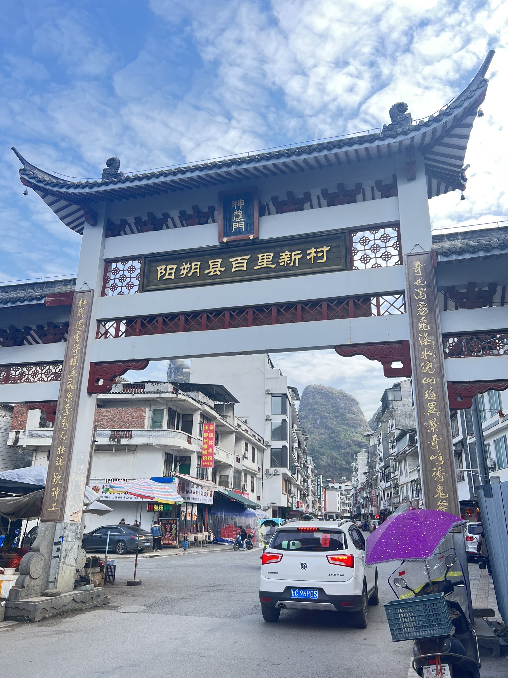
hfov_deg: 53.1
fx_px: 509
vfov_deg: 67.3
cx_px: 254
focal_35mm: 26
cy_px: 339
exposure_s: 1/358
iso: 50
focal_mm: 5.7
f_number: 1.5
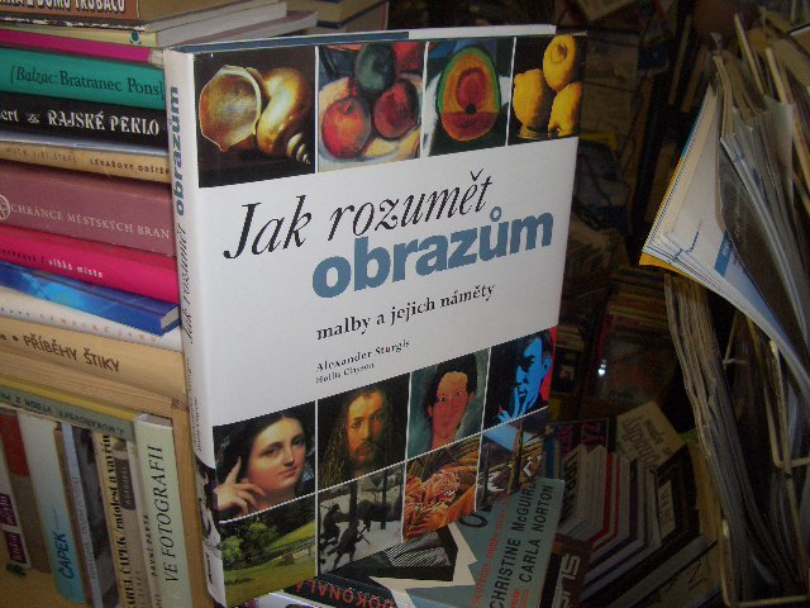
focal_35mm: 35
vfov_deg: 40.7
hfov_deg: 52.6
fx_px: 819
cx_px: 405
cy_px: 304
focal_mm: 5.8
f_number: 2.6
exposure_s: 1/60
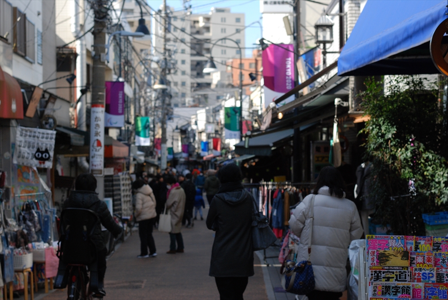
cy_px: 150
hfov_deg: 27.0
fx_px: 934
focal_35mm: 75
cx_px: 224
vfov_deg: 18.2
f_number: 5.6
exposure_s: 1/1600
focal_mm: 50
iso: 400
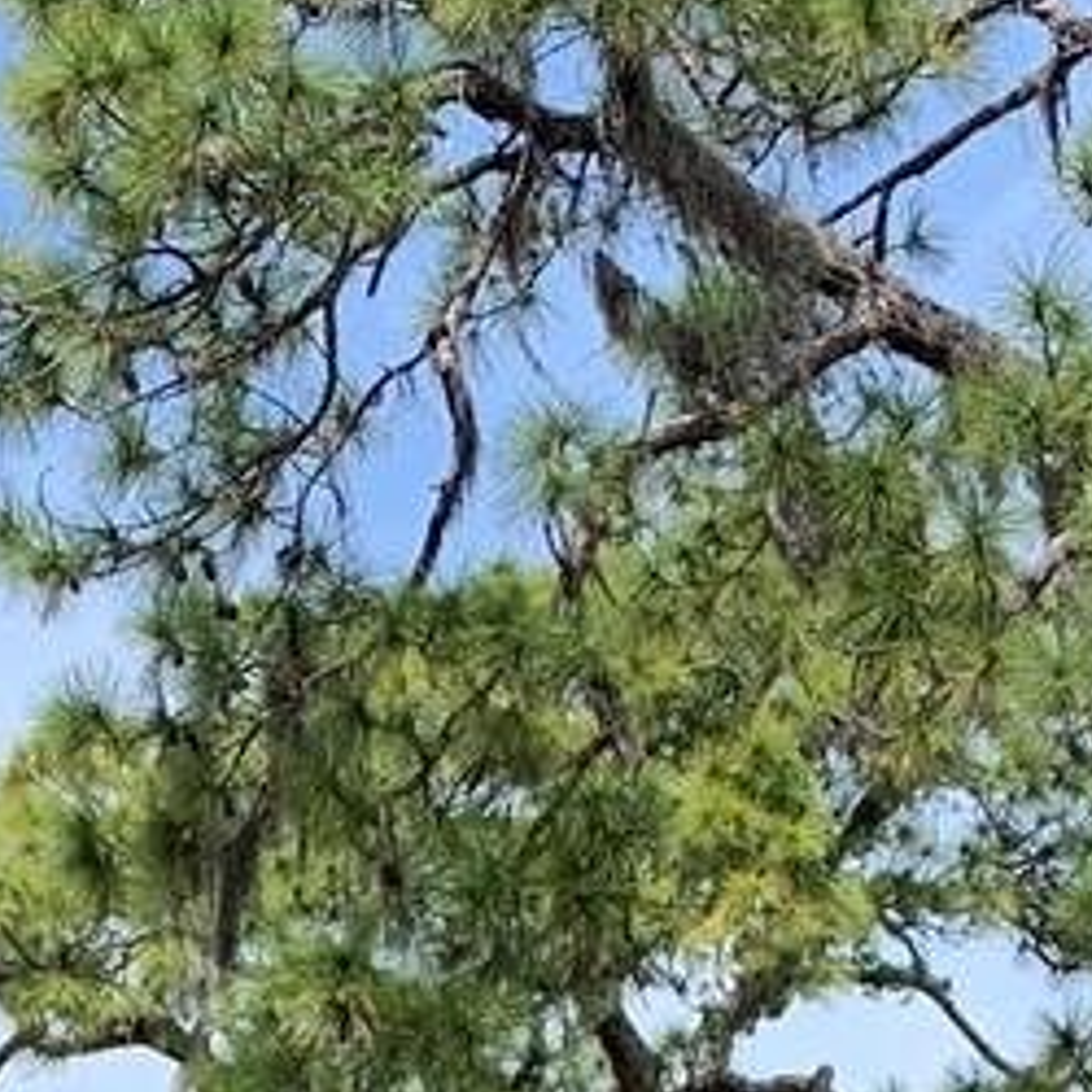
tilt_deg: -3.0
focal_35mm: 147
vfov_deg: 11.1
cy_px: 1904
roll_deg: +0.1
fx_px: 5246
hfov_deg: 11.8
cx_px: 96
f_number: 1.8
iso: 25
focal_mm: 4.25
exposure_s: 1/1299
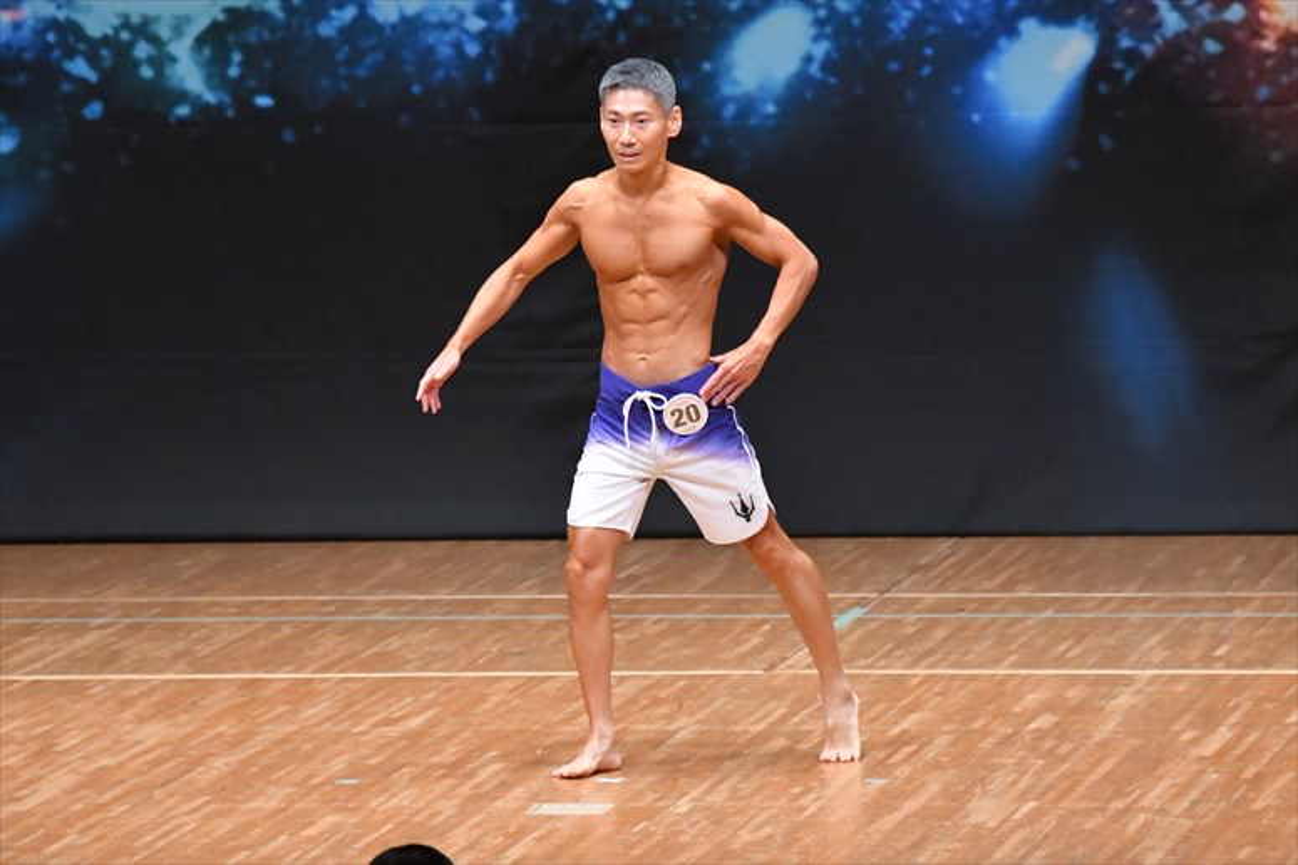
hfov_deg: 7.2
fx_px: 10271
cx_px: 649
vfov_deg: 4.8
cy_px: 432
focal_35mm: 285
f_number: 5.6
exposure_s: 1/400
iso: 8000
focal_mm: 190
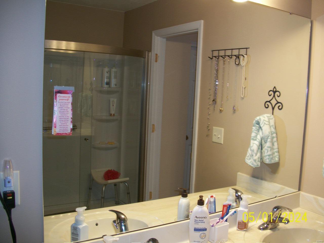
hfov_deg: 52.6
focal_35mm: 35
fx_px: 328
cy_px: 122
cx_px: 162
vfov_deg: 40.7
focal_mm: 6.3
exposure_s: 1/30
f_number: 3.1
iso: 80
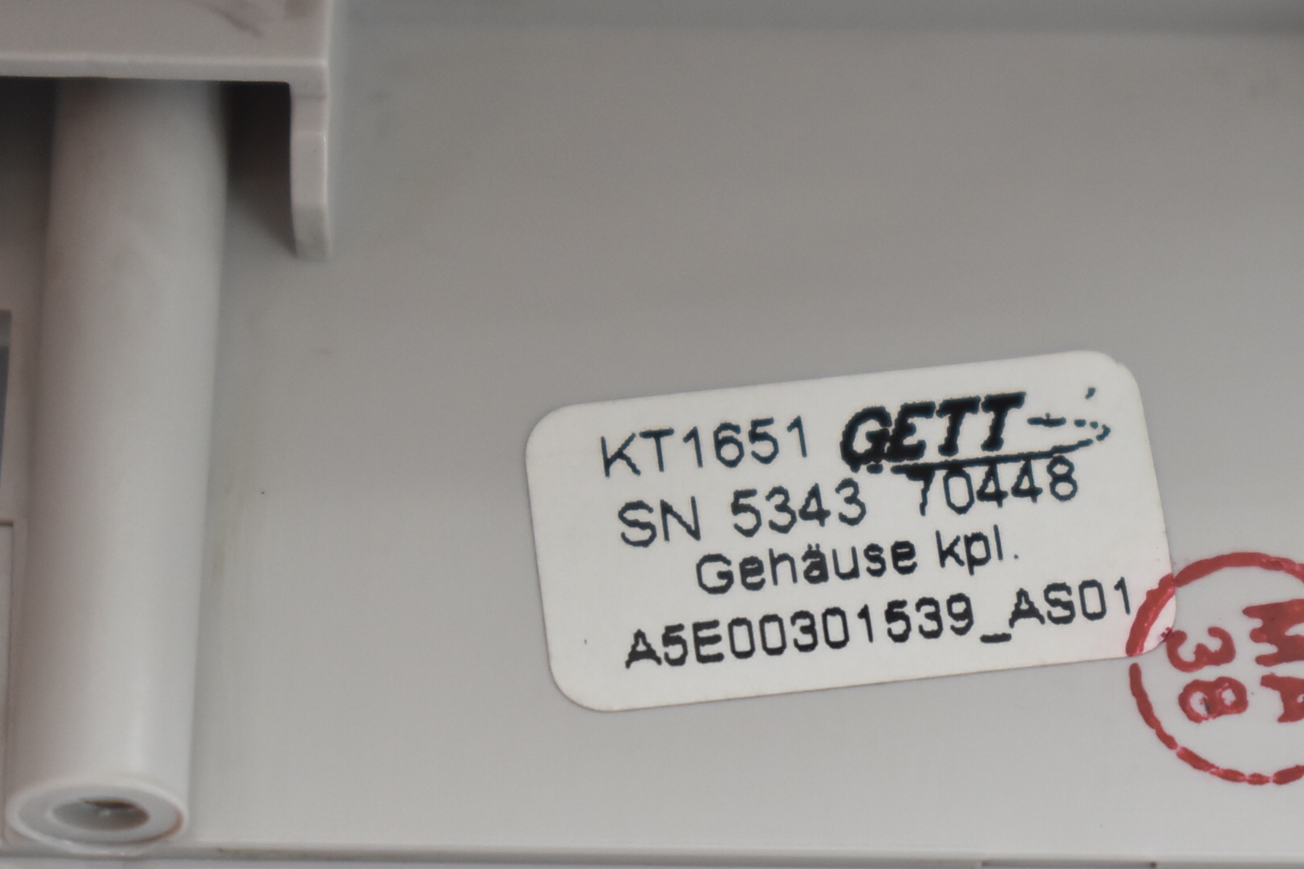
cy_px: 477
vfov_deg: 12.5
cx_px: 816
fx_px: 3972
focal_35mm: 110
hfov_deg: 18.6
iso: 1250
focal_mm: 55
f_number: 5.6
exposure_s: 1/100
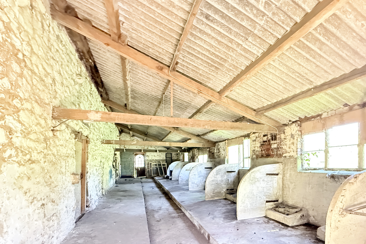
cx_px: 210
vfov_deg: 62.8
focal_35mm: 19
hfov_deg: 86.3
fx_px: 193
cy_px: 164
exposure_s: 1/60
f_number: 2.2
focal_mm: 2.22
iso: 1250
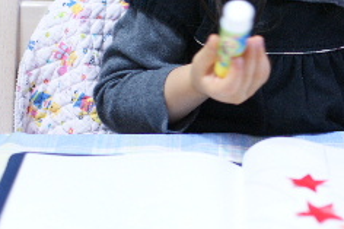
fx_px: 1394
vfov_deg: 9.4
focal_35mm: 146
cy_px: 81
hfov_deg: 13.9
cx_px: 317
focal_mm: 50
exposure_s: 1/50
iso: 400
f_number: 2
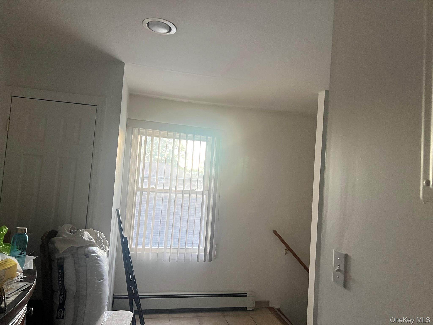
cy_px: 162
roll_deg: -3.8
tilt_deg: +3.5
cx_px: 216
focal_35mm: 26
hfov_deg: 67.3
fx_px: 325
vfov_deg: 53.1
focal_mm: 5.7
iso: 400
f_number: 1.5
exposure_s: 1/40
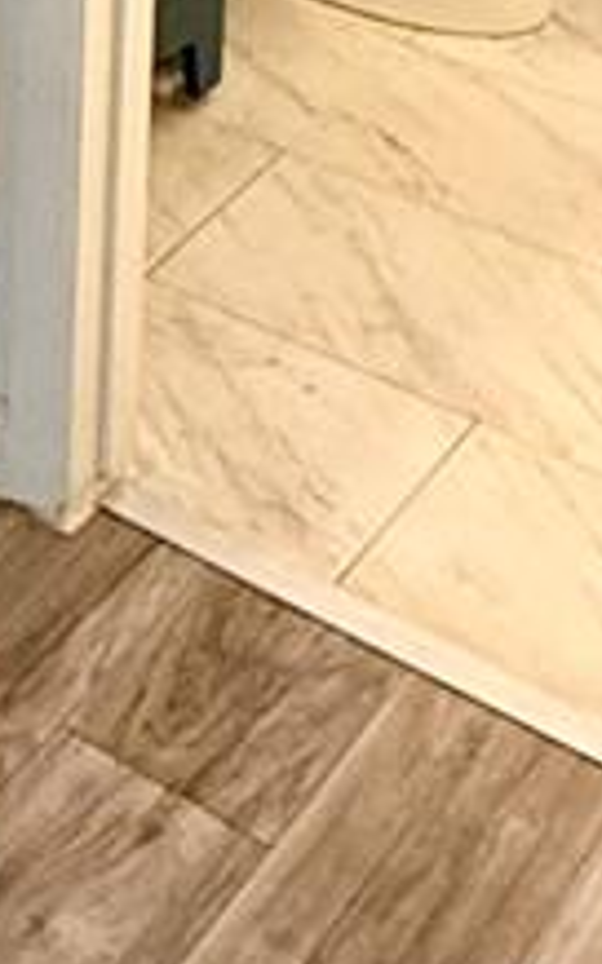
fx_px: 2681
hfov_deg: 11.1
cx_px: -759
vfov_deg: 16.6
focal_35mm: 102
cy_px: -822
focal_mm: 2.22
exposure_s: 1/60
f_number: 2.2
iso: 250
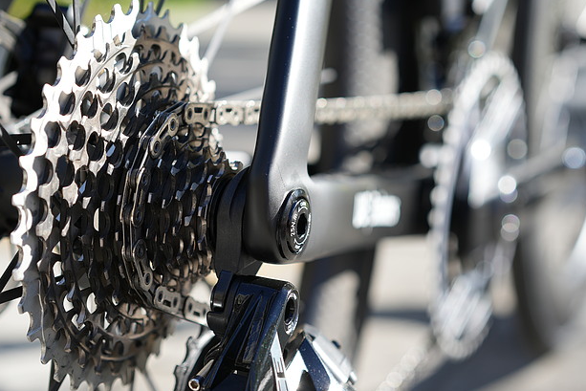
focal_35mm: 70
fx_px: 1140
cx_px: 259
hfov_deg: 28.8
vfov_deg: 19.5
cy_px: 193
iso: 100
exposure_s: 1/250
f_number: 4
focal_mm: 55
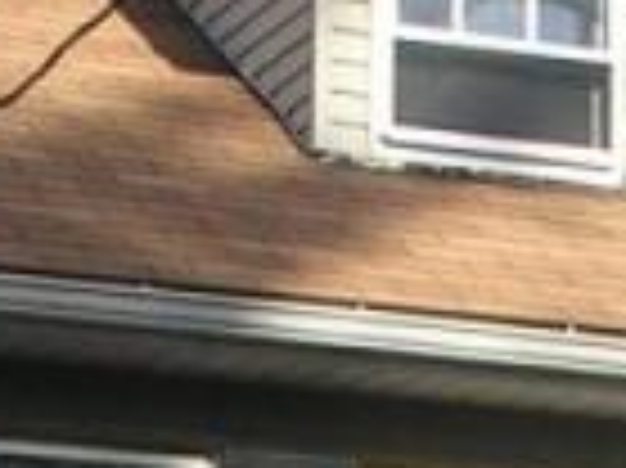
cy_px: 1210
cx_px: 441
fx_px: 6125
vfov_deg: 4.3
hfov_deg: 5.8
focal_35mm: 339
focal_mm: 7.1
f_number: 6.1
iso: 50
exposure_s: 1/213
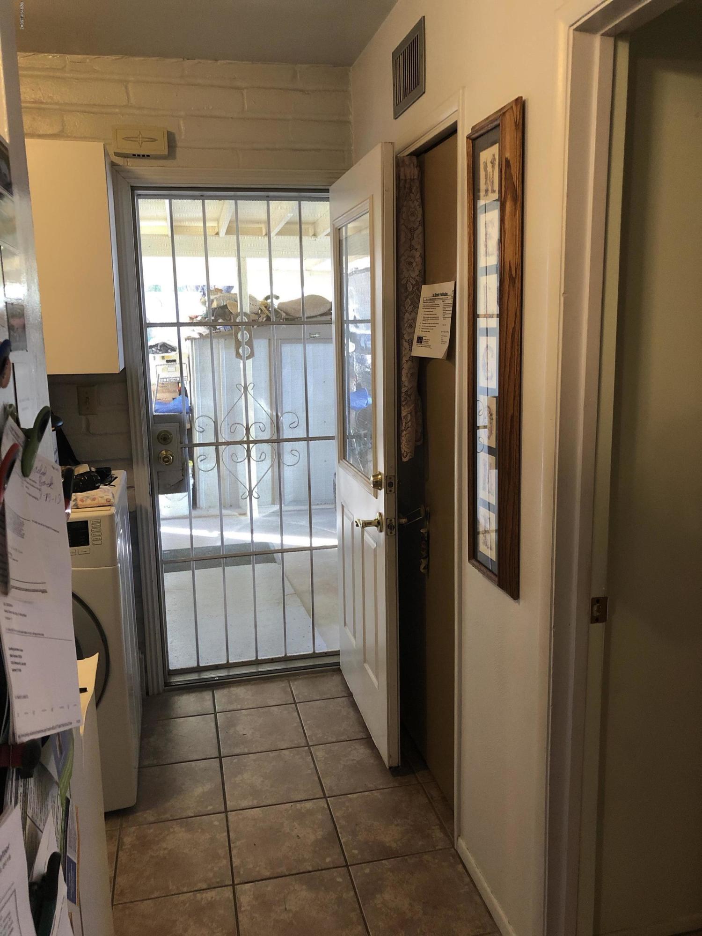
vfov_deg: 63.4
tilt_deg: -9.8
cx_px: 351
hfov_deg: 49.7
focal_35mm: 28
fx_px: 757
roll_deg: +0.6
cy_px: 468
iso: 50
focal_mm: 4
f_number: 1.8
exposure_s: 1/15
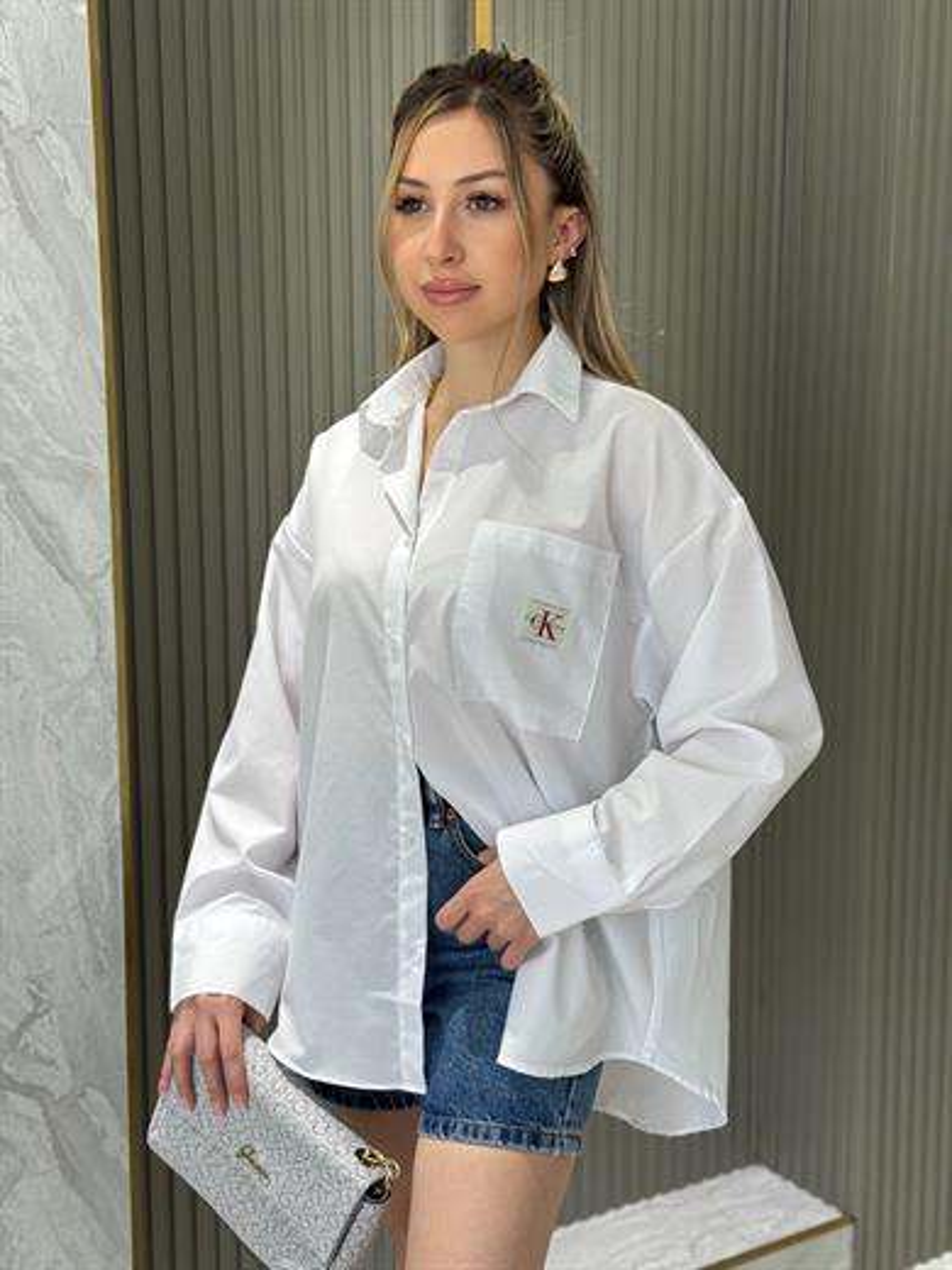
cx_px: 476
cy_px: 635
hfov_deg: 30.3
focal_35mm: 48
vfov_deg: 39.7
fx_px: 1760
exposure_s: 1/50
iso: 64
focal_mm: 6.76
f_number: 1.78
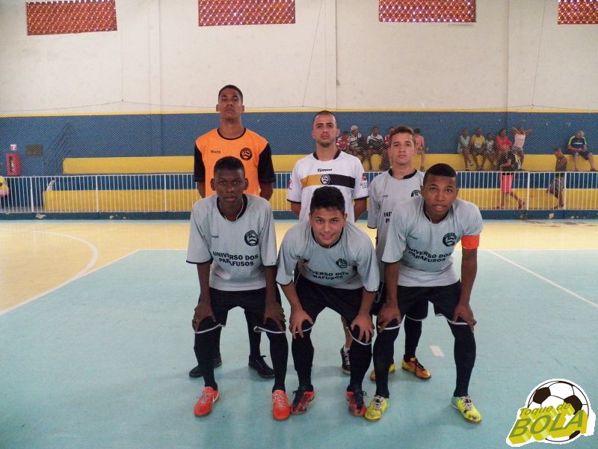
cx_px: 299
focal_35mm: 28
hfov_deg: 63.4
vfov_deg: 49.7
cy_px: 224
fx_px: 484
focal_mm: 4.9
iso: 1250
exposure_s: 1/500
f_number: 2.8
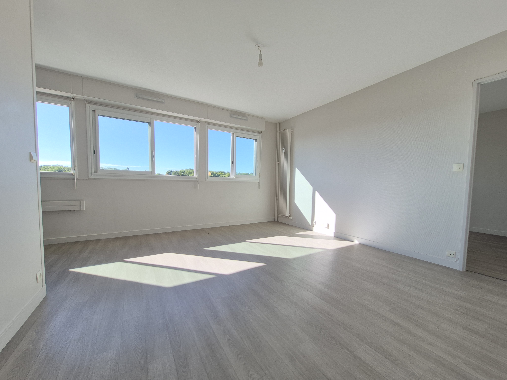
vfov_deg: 89.9
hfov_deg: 106.2
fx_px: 190
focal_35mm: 13
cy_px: 190
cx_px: 254
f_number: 2.2
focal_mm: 1.74
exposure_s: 1/154
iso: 40
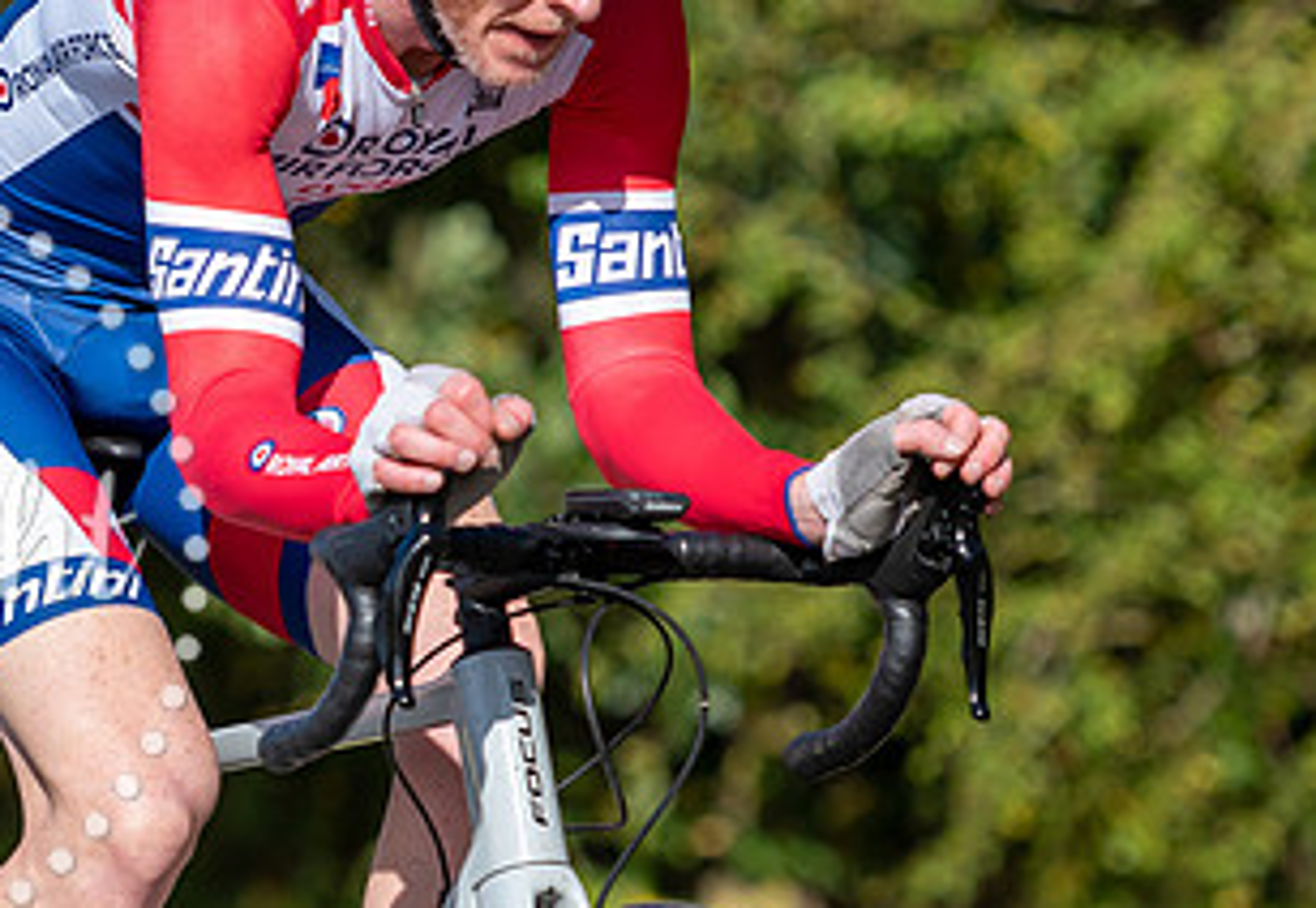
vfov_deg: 3.6
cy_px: 294
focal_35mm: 393
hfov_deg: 5.2
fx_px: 14526
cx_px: 326
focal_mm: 135
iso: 160
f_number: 2.8
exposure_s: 1/2500
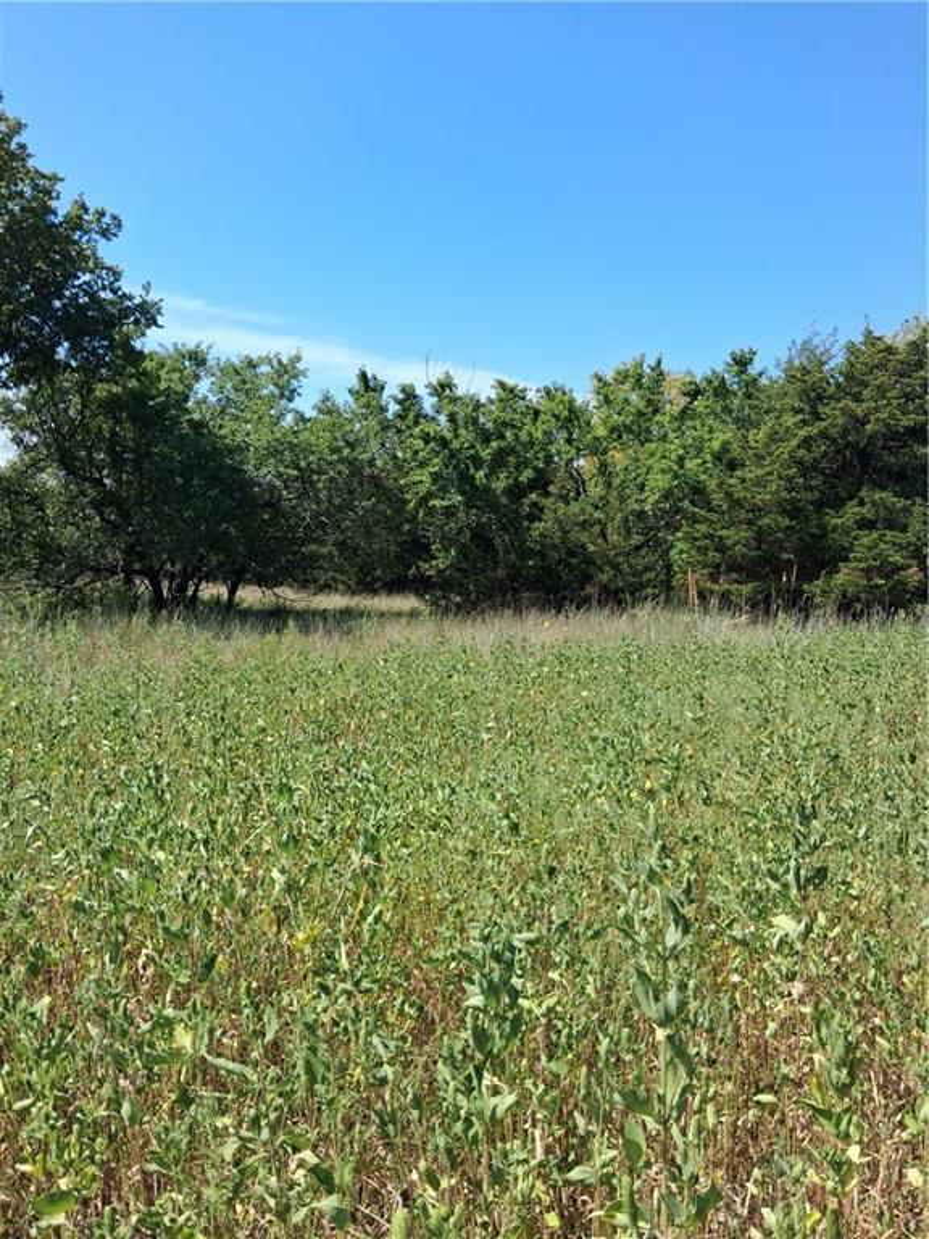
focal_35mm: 27
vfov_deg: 65.3
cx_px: 464
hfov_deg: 51.4
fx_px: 966
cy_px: 620
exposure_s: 1/383
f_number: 1.8
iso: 25
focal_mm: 4
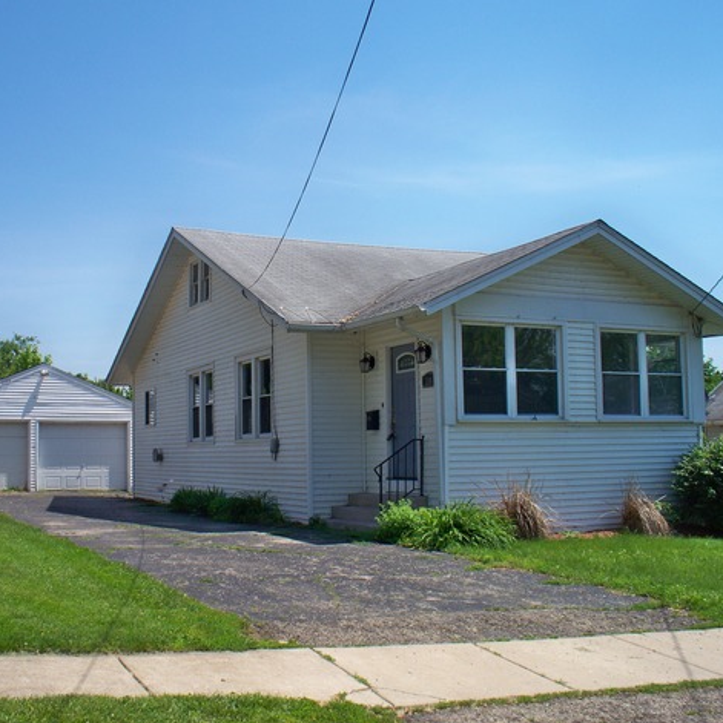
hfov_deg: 39.8
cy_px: 356
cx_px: 286
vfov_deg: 40.0
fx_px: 992
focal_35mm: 42
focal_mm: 7.54
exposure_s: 1/400
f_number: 4.8
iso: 80
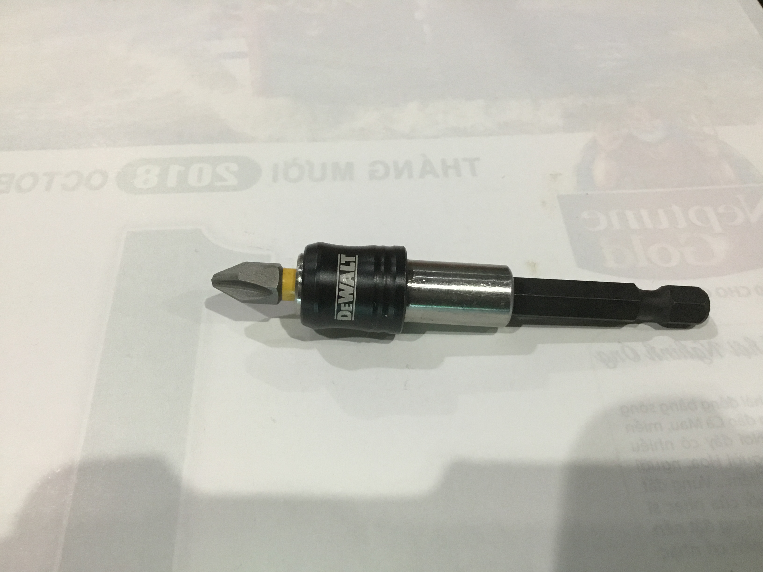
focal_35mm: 31
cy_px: 286
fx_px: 683
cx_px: 382
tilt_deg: -52.6
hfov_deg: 58.4
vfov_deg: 45.4
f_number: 2.4
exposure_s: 1/33
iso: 160
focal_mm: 3.3
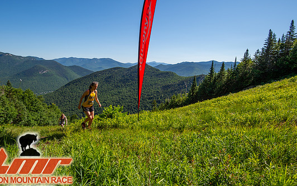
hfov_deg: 84.8
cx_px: 134
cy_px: 90
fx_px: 162
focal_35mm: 20
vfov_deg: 59.6
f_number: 5
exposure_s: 1/640
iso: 100
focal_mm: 16
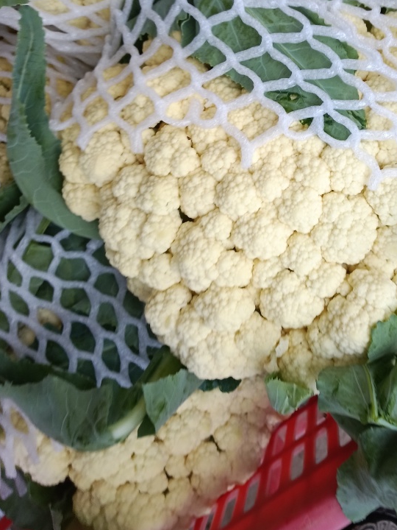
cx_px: 290
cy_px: 220
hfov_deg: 35.3
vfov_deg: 46.6
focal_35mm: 40
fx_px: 612
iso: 195
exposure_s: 1/33.3
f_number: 1.8
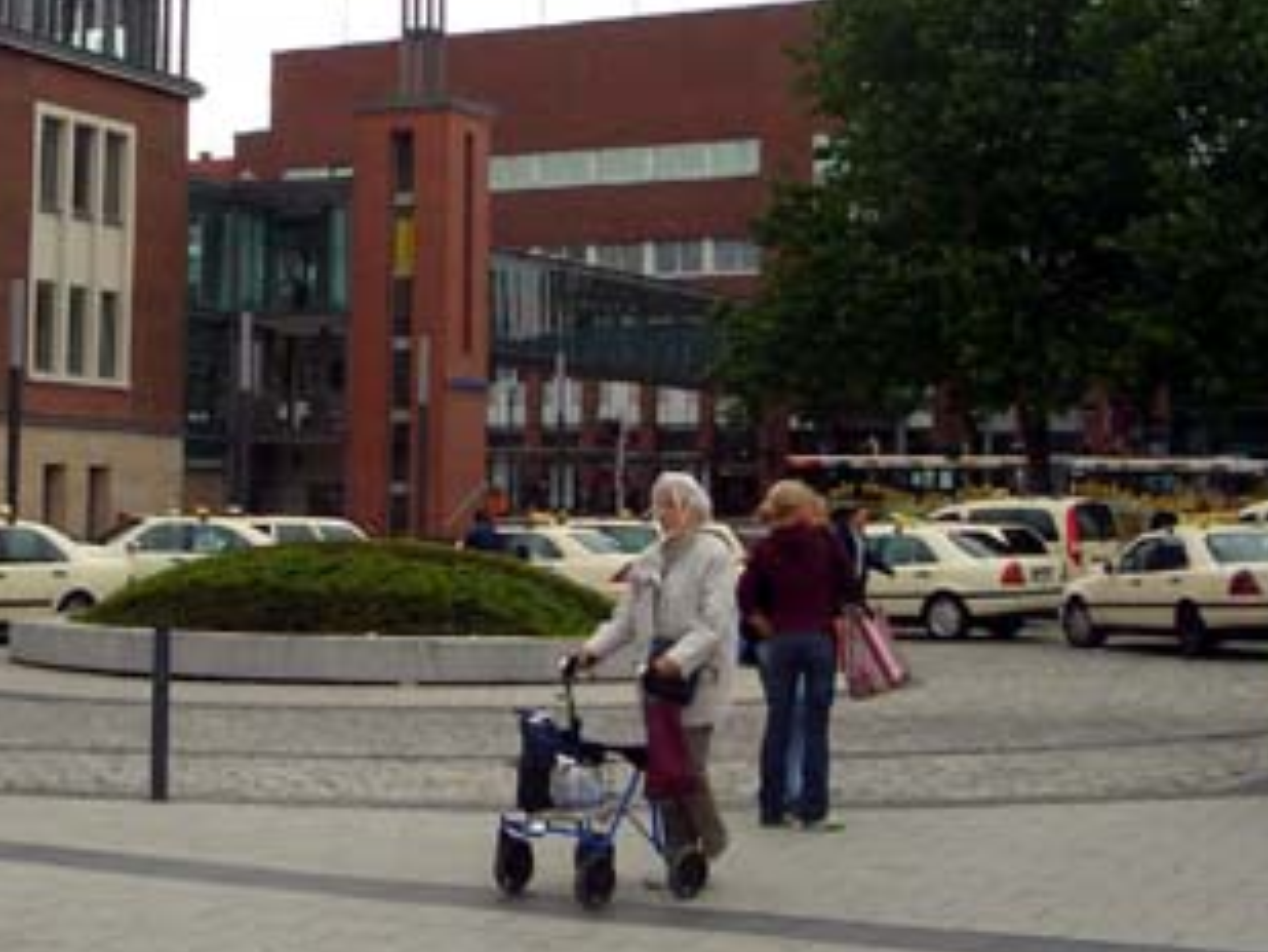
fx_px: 2675
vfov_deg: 20.1
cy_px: 306
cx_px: 332
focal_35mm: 73
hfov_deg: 26.4
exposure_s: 1/500
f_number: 4.6
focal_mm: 6.8
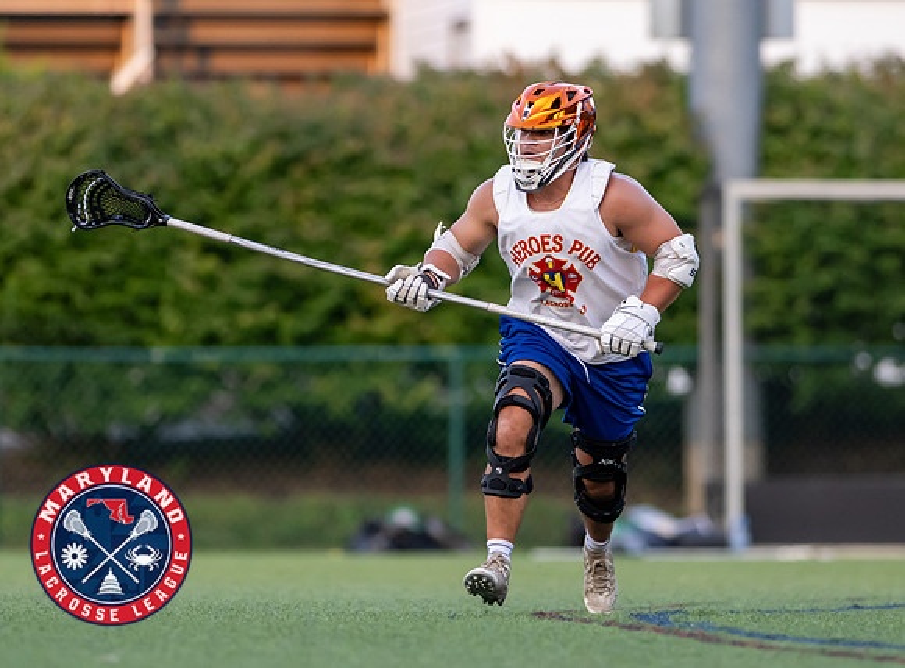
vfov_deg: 3.0
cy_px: 327
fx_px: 12556
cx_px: 425
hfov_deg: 4.1
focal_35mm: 483
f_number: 2.8
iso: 2000
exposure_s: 1/2000
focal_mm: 300
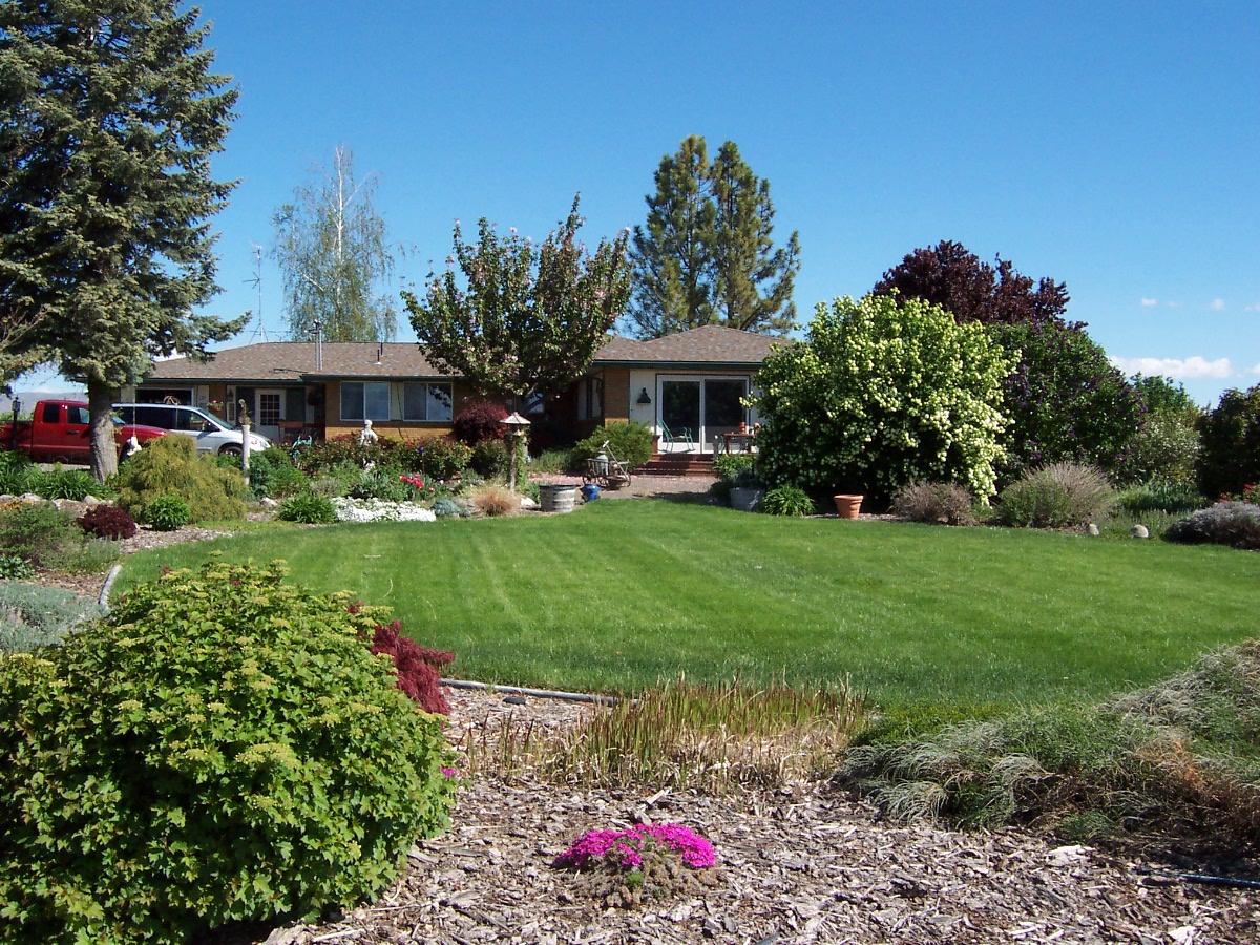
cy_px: 472
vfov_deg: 39.7
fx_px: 1310
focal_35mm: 36
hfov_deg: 51.4
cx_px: 630
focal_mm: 5.6
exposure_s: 1/350
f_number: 5.6
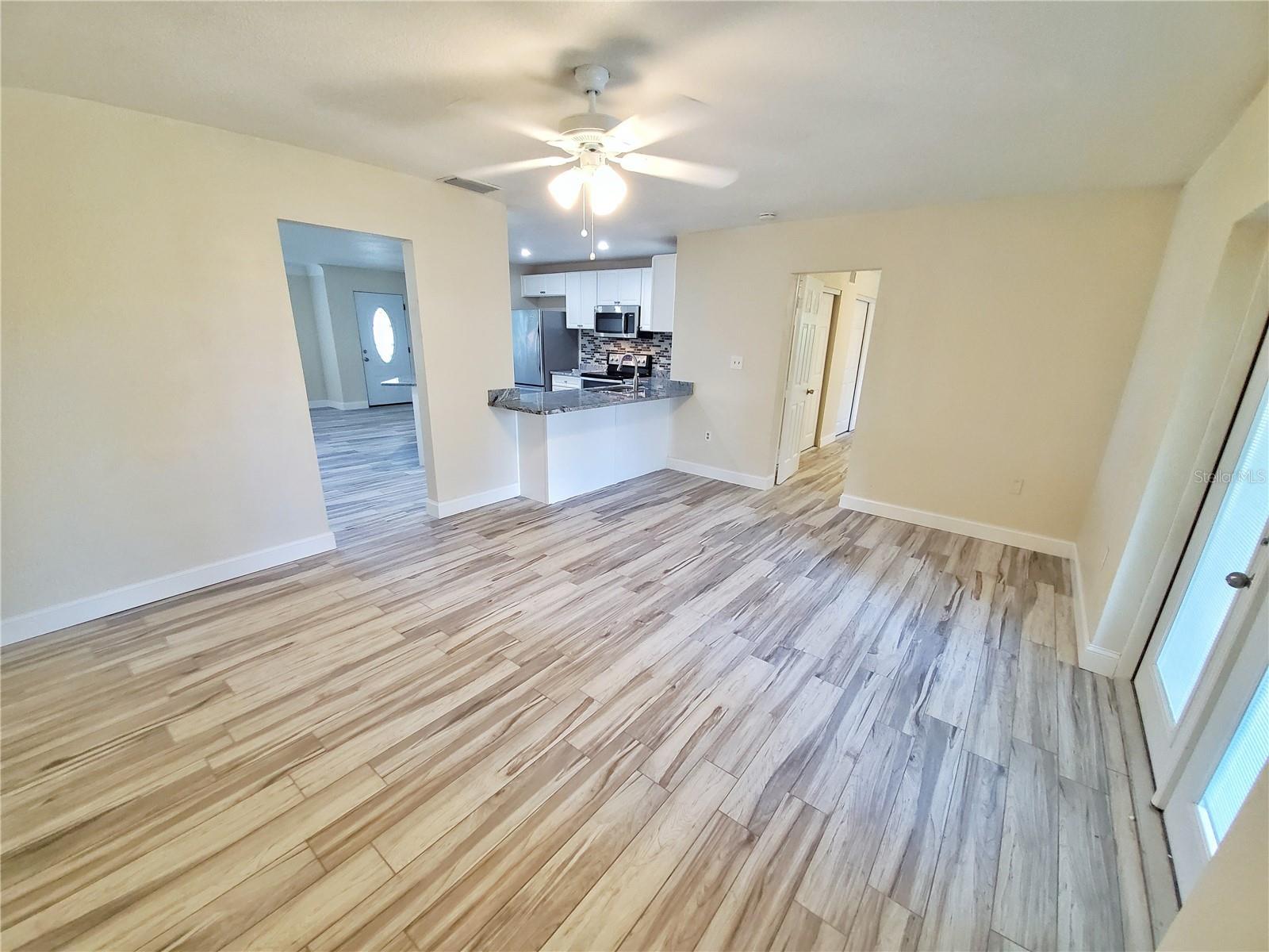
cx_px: 634
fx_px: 477
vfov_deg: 89.9
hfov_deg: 106.2
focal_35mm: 13
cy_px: 476
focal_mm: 1.8
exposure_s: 1/60
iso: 320
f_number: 2.2
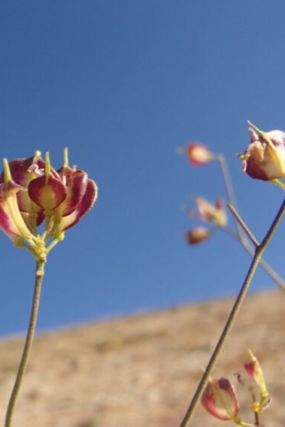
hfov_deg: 25.1
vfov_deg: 38.2
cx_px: 21
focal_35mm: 52
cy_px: 215
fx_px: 617
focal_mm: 6.64
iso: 100
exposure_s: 1/500
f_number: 4.7
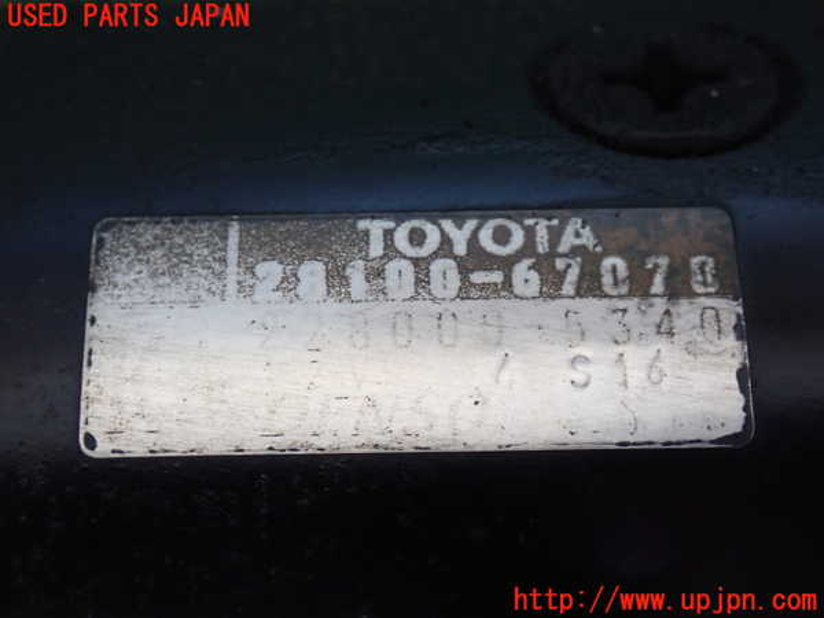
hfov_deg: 29.0
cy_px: 309
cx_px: 412
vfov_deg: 21.9
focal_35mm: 67
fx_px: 1595
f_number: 3.8
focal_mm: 11.88
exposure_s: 1/60
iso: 640
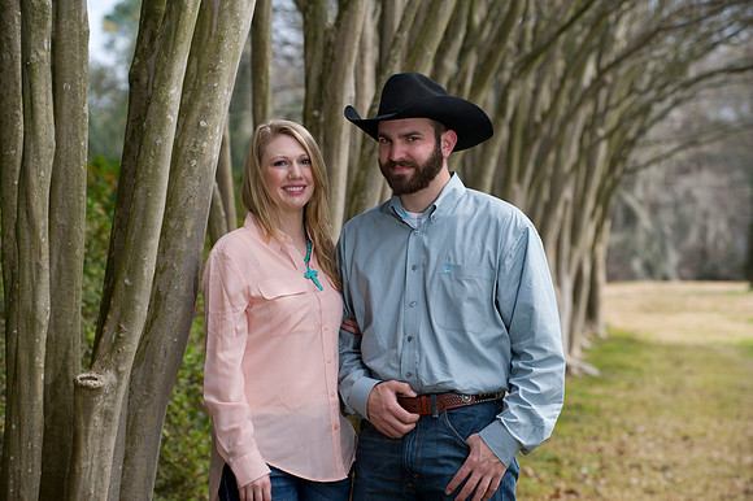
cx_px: 376
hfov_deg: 14.7
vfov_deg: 9.8
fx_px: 2927
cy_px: 250
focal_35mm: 140
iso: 250
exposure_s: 1/200
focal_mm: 140
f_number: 5
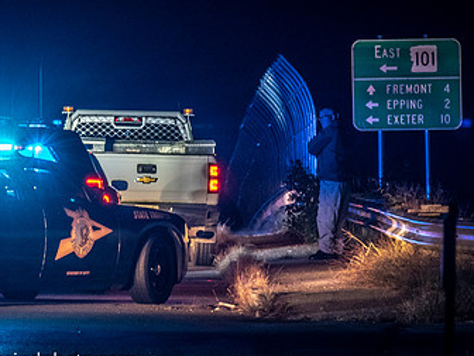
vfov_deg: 2.9
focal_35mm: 511
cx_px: 104
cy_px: 138
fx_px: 6997
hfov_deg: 3.9
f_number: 5.6
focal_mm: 190
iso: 2000
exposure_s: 1/30
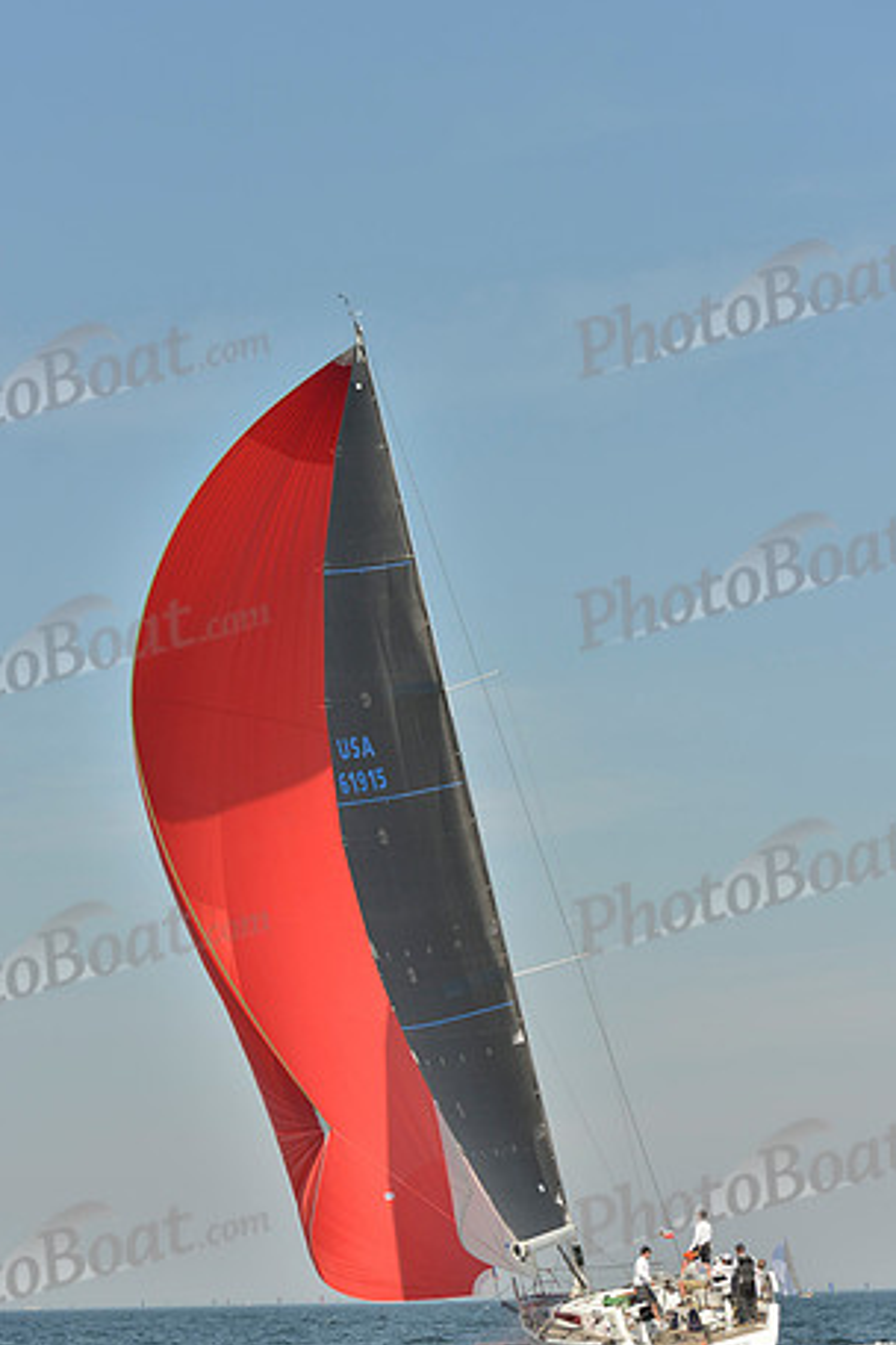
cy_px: 770
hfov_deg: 15.4
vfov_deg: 22.9
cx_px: 423
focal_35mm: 89
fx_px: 3322
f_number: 6.3
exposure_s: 1/1600
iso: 200
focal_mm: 70
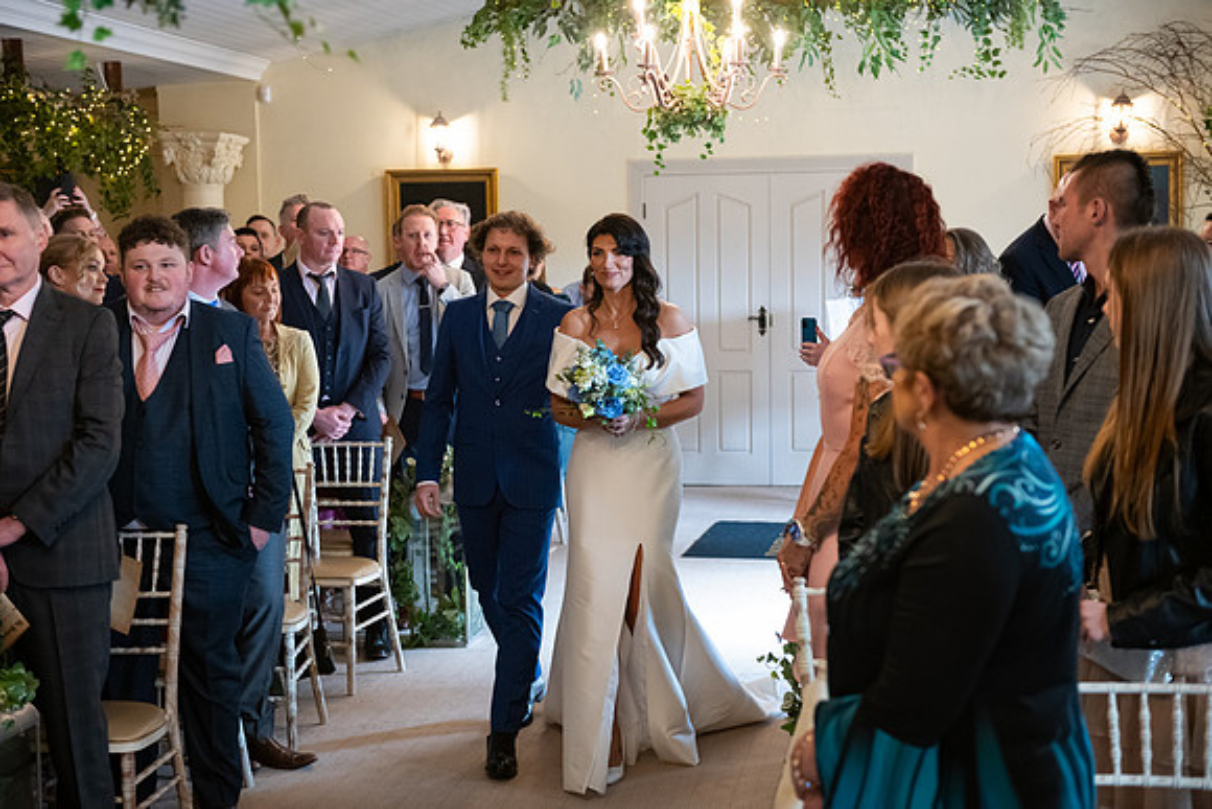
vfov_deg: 24.6
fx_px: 1852
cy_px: 404
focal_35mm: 55
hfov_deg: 36.2
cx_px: 606
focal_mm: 55
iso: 1250
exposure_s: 1/160
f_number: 3.5
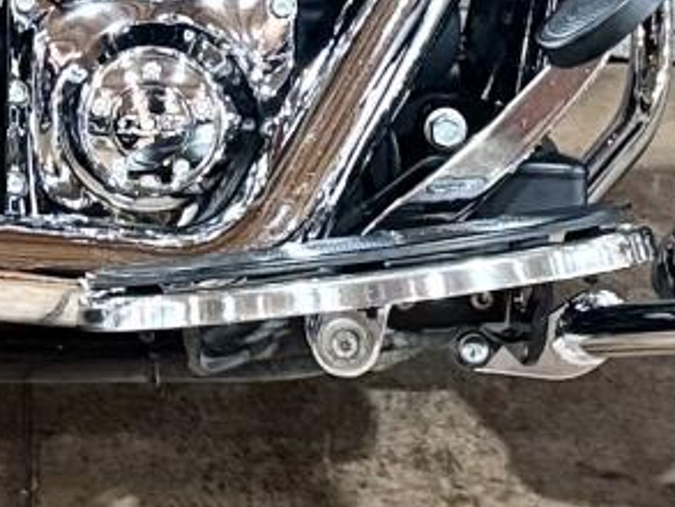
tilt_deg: -14.7
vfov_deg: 8.8
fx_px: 3199
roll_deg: +0.6
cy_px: -304
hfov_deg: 11.9
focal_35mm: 164
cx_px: 7
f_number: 1.78
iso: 400
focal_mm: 6.76
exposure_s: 1/60
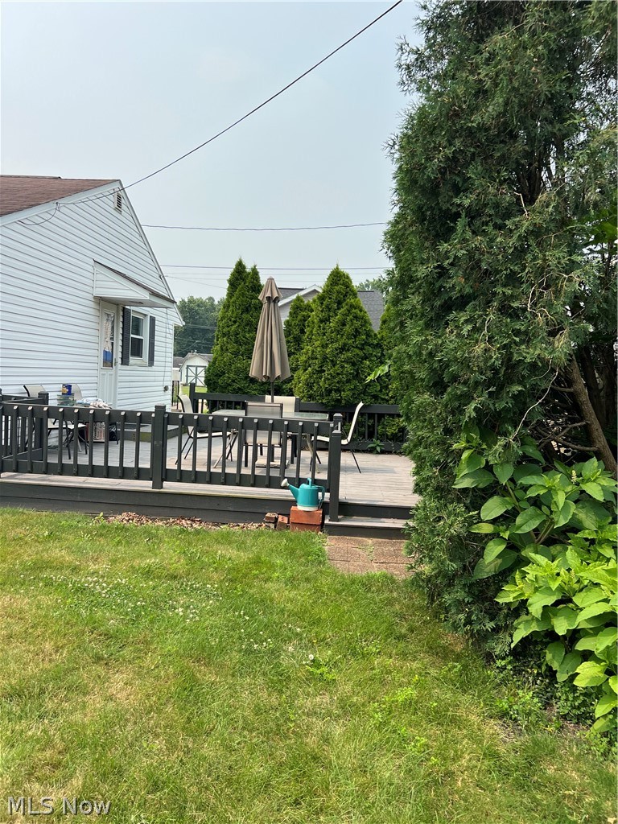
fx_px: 619
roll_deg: -2.6
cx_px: 309
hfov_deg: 53.1
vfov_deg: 67.3
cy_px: 412
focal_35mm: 26
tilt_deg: -0.7
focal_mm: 5.7
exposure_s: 1/3165
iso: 50
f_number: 1.5
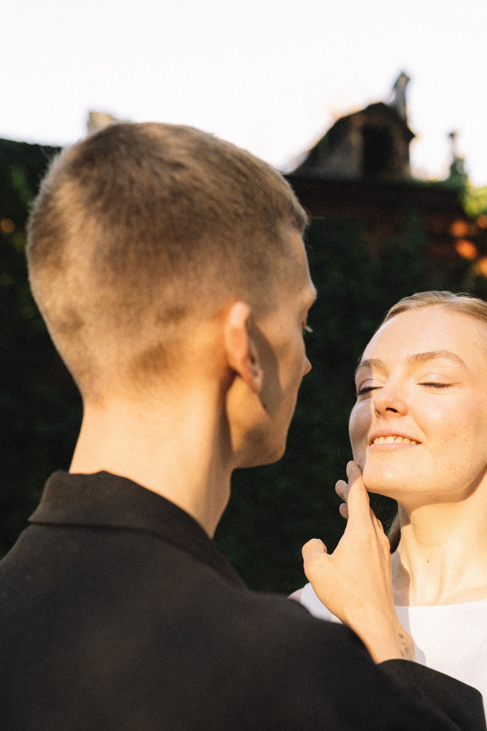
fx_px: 933
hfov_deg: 29.1
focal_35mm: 46
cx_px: 312
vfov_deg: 42.3
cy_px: 474
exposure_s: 1/200
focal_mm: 35
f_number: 2.5
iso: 250
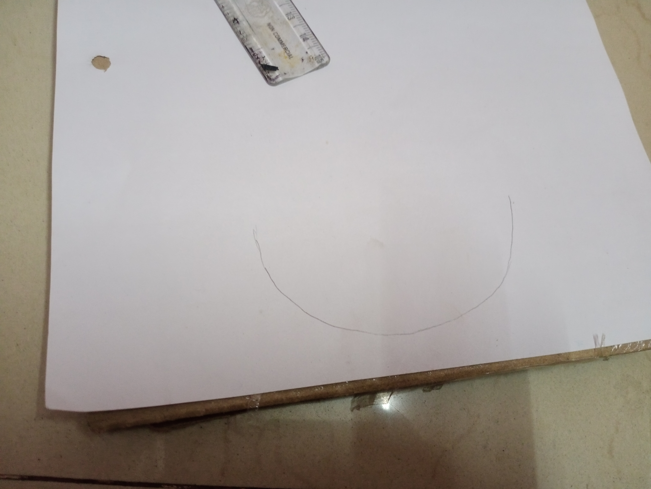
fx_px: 527
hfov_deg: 63.4
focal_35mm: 28
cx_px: 326
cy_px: 244
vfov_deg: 49.7
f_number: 1.8
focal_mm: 4.05
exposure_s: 1/33.3
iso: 1399
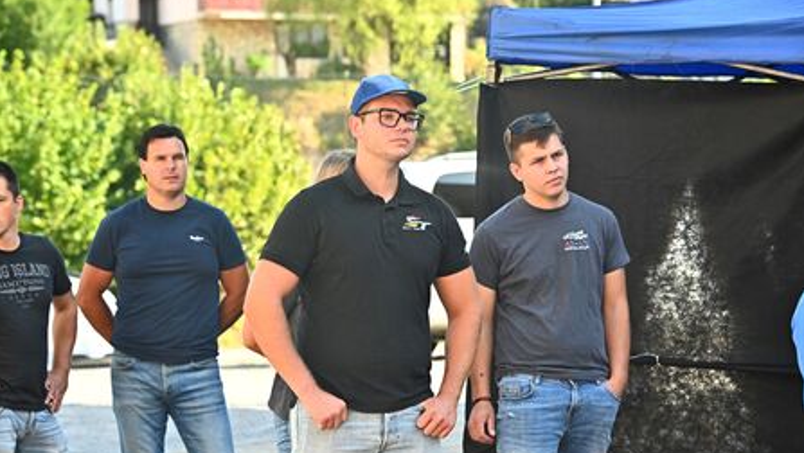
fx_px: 2922
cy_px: 259
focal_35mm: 137
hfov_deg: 15.7
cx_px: 401
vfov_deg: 8.9
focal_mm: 130
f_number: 7.1
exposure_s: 1/1000
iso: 1600
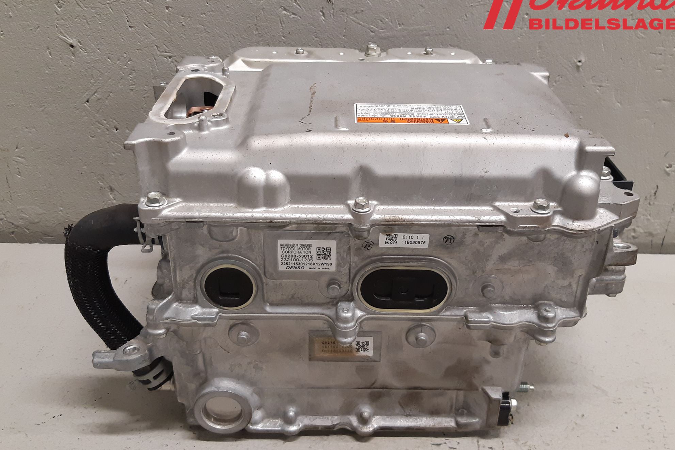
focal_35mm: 28
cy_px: 234
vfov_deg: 46.4
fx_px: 525
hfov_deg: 65.5
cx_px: 343
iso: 160
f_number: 1.7
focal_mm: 3.93
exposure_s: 1/50
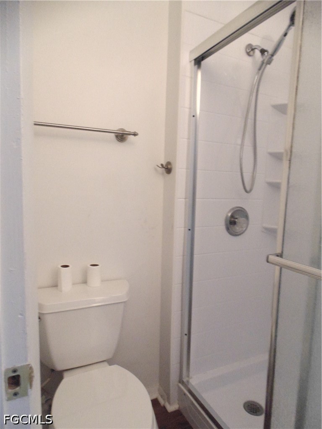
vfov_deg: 76.4
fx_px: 273
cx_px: 161
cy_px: 214
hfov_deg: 61.1
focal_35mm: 22
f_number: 3.1
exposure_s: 1/10
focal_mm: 4
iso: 400
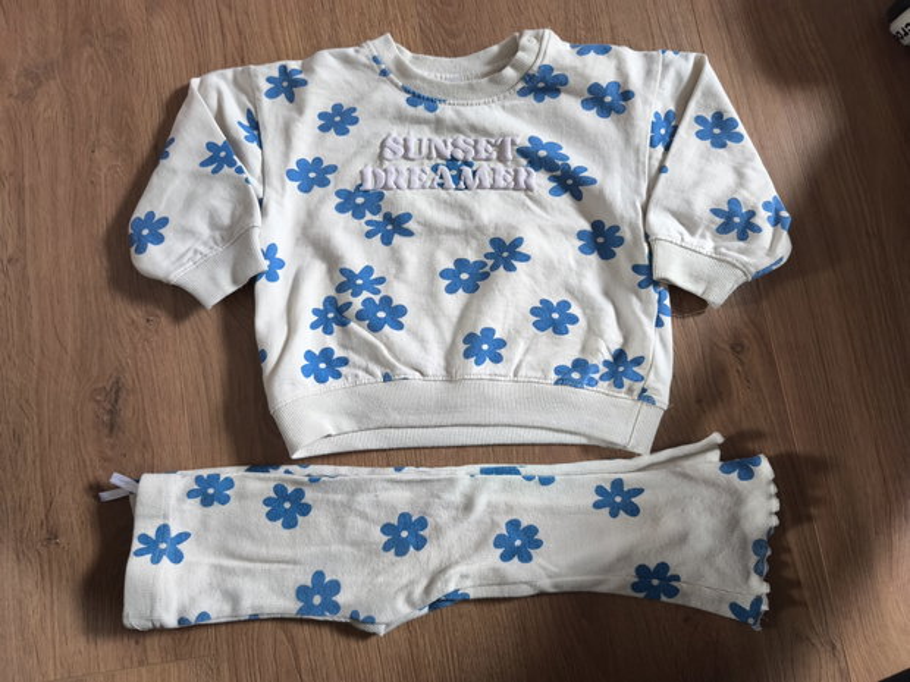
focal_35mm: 23
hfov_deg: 73.9
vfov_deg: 58.9
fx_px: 605
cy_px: 341
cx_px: 455
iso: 640
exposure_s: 1/33.3
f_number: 1.6
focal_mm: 6.57
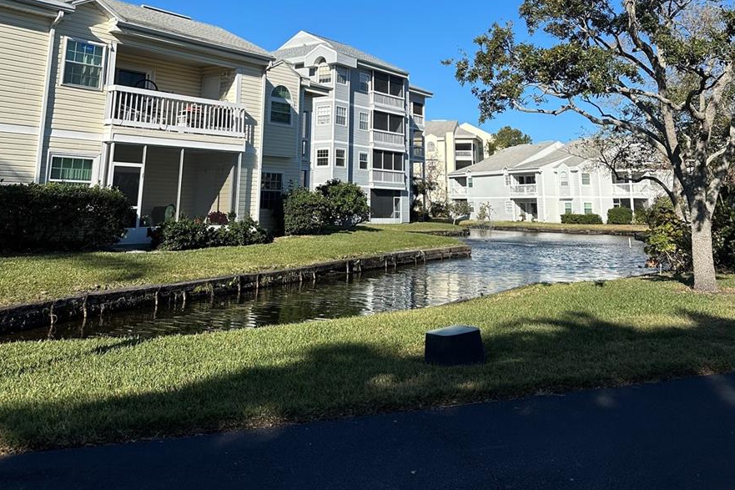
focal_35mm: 34
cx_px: 366
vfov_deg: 36.4
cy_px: 48
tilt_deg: +11.0
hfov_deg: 55.8
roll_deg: +0.3
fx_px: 694
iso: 80
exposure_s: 1/5000
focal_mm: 6.86
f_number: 1.78
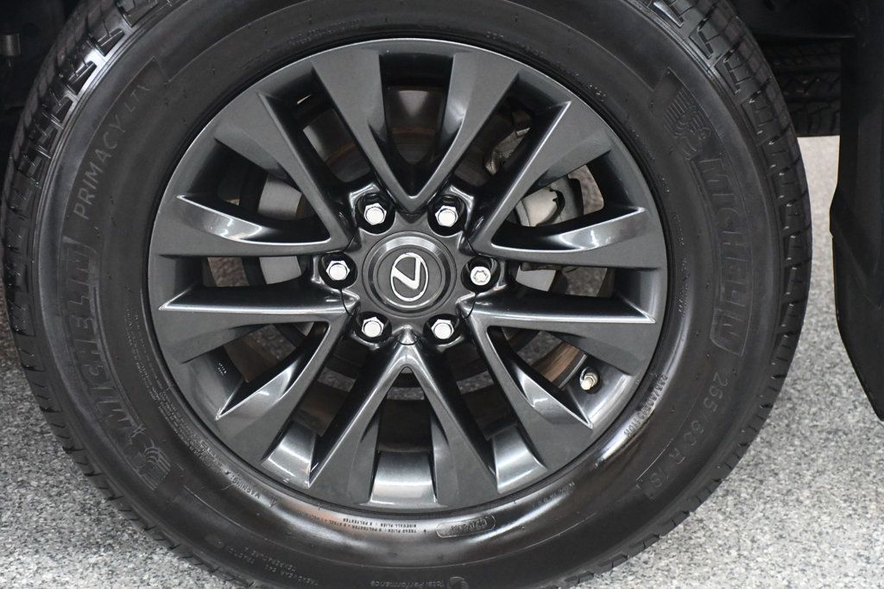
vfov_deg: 16.3
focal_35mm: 84
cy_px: 294
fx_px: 2062
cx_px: 442
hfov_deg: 24.2
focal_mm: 56
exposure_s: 1/60
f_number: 4.8
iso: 5000
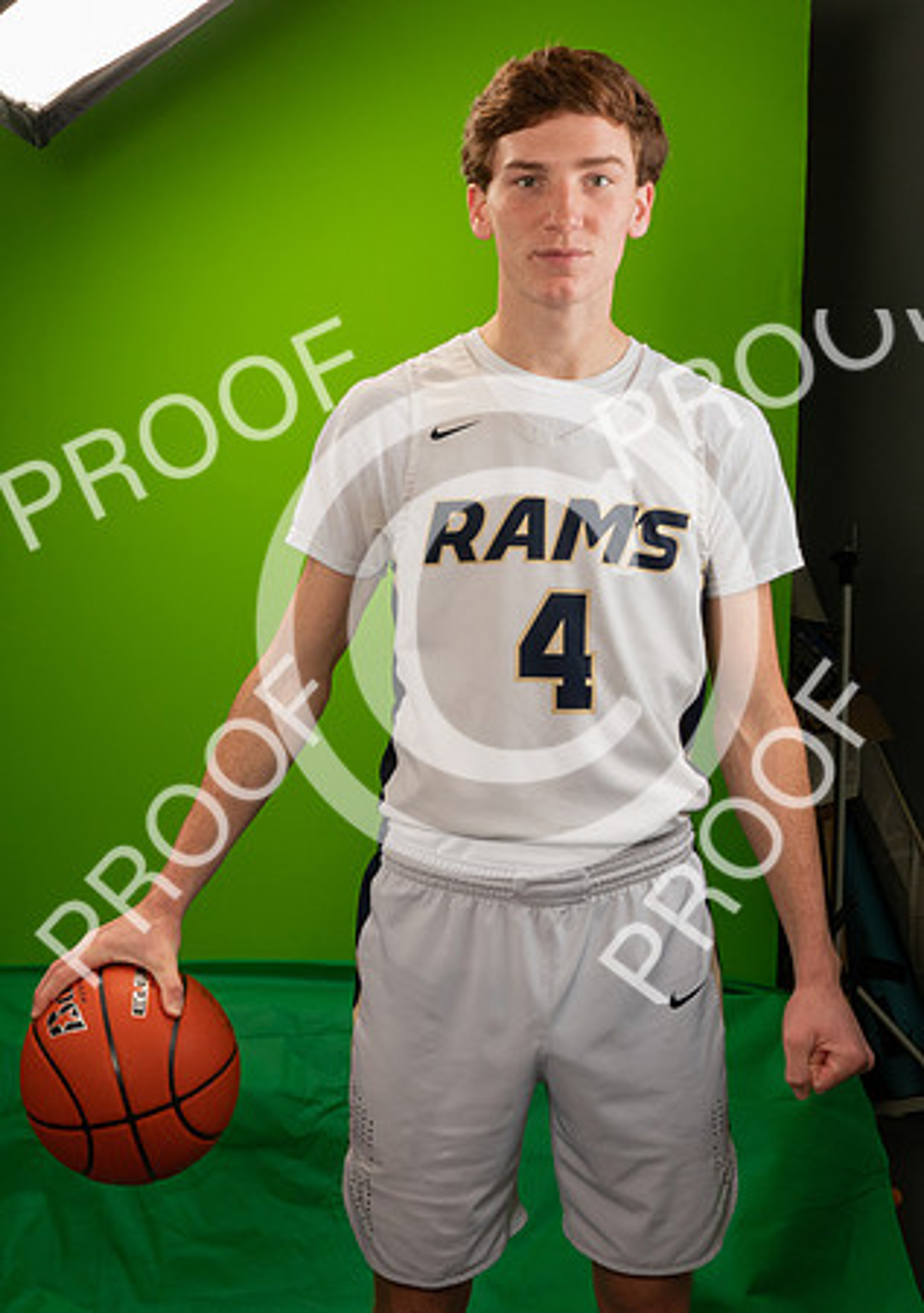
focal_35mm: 45
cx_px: 279
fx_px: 1669
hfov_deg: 30.6
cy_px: 633
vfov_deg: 42.9
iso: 800
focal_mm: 24
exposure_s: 1/60
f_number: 20
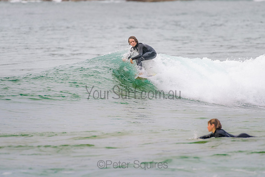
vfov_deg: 2.2
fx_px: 4513
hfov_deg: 3.4
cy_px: 69
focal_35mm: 613
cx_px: 142
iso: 450
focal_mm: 500
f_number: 5.6
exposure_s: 1/800
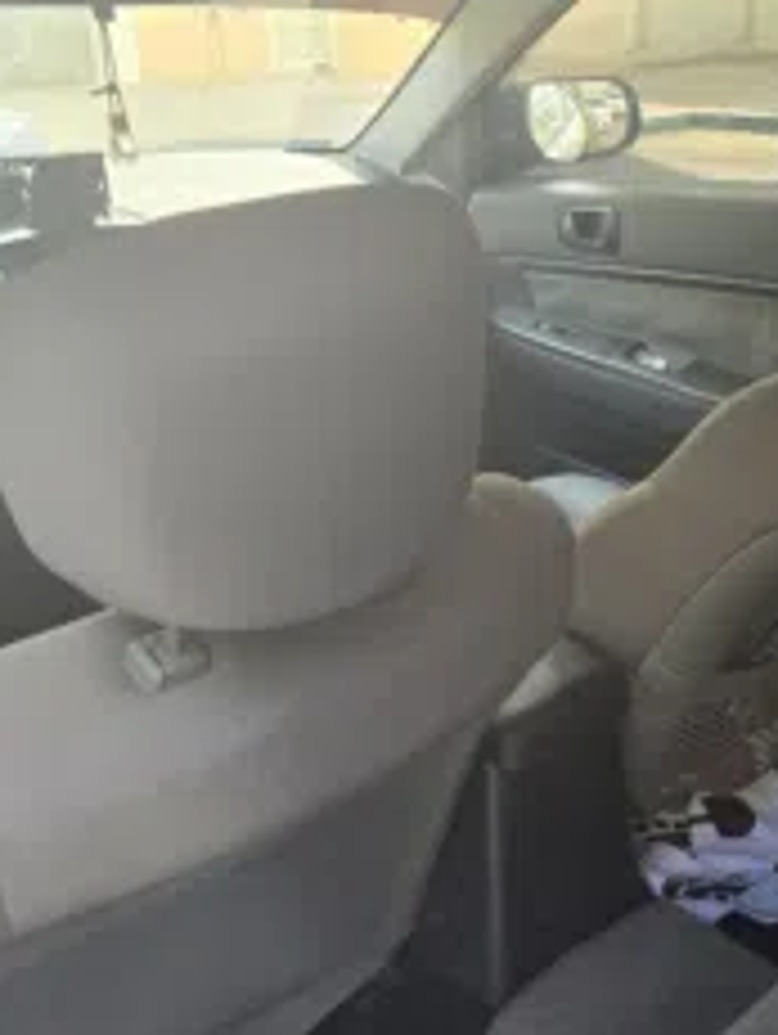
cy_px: 572
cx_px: 526
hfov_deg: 35.6
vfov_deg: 46.7
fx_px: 1196
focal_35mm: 40
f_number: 1.7
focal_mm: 6.3
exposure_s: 1/180
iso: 125
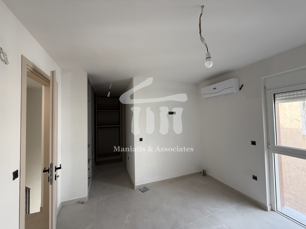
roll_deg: -0.2
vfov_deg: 85.7
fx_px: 124
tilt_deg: +3.2
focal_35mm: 14
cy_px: 114
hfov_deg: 102.1
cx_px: 153
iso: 80
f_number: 2.2
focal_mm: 2.22
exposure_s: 1/99
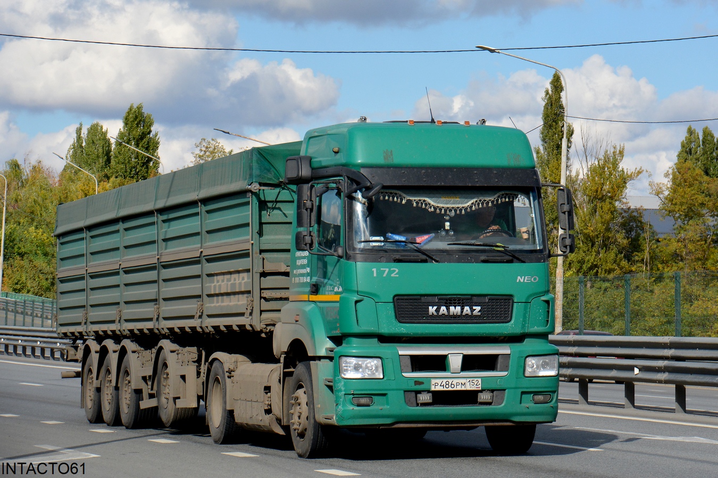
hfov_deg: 18.2
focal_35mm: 112
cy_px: 239
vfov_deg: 12.2
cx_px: 359
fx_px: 2243
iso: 400
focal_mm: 75
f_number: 7.1
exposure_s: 1/2000
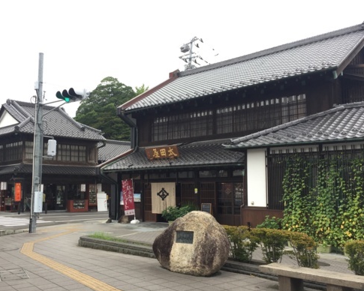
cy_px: 153
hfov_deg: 51.4
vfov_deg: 42.2
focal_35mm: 35
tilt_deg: +4.2
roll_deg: -0.1
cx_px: 164
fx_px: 377
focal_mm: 4.15
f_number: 2.2
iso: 32
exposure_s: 1/120
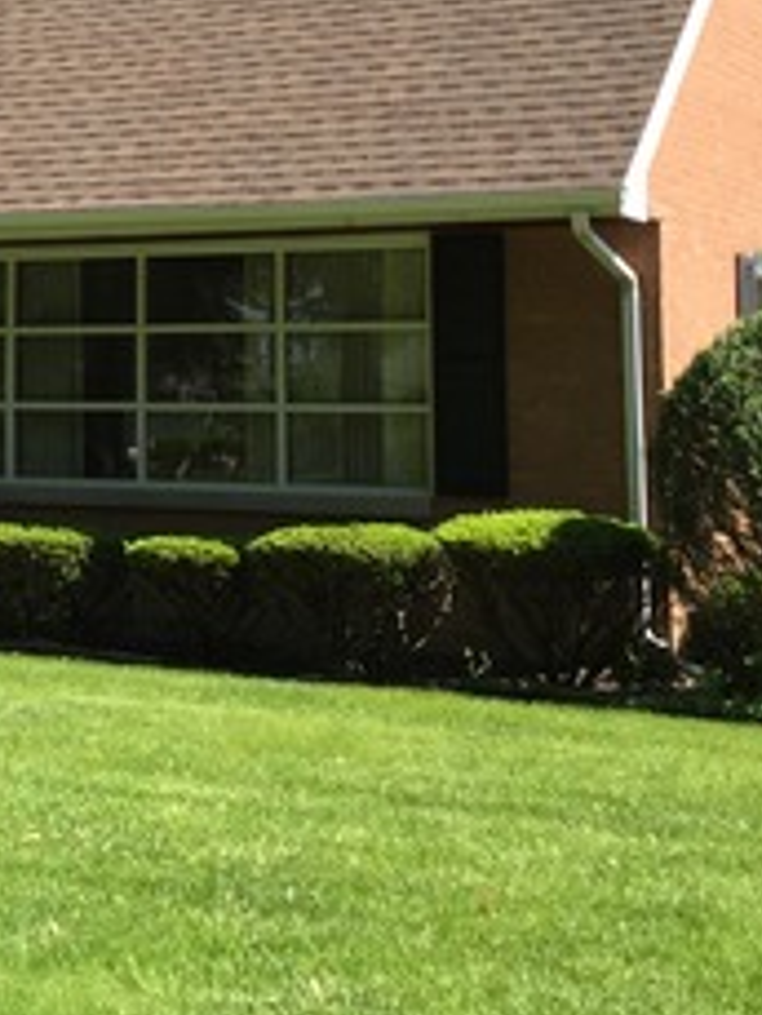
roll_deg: -0.7
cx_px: -128
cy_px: 177
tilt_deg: +6.1
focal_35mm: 81
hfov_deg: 17.5
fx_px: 2375
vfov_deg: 23.7
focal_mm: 4.15
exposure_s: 1/1099
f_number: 2.2
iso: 32
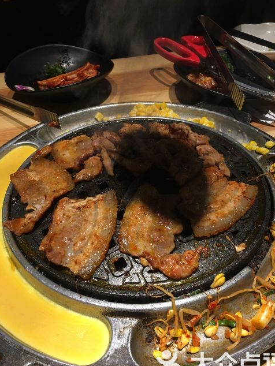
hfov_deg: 44.1
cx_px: 149
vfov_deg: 56.8
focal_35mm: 32
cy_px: 192
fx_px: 339
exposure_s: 1/17
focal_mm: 4.15
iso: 64
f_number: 2.2
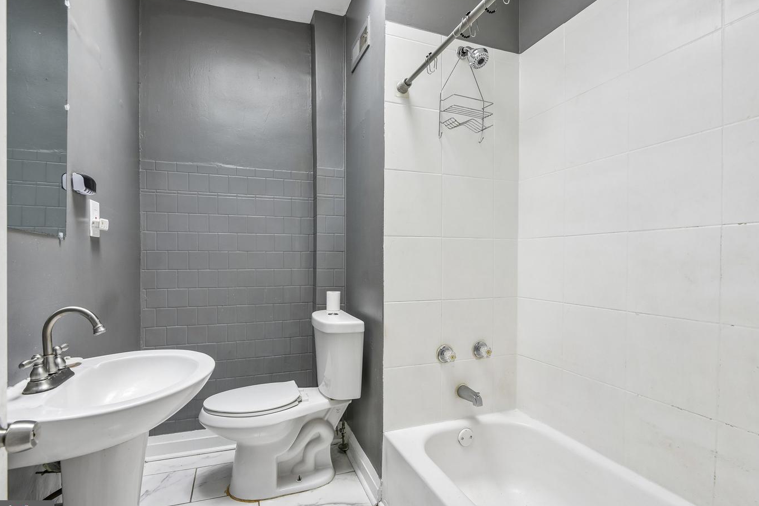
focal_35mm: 17
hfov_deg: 93.2
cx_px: 370
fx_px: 358
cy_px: 260
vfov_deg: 70.5
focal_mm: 16
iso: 400
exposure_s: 1/5
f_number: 8
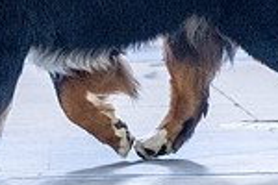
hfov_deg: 6.0
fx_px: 2633
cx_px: 11
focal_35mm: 341
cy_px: -117
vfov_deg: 4.0
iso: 6400
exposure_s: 1/320
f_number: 3.5
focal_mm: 88
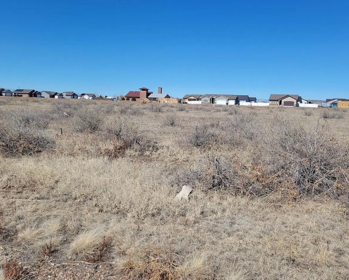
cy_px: 127
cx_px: 182
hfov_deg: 57.1
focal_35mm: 31
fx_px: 320
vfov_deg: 47.1
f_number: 1.8
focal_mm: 5.4
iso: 40
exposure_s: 1/4010
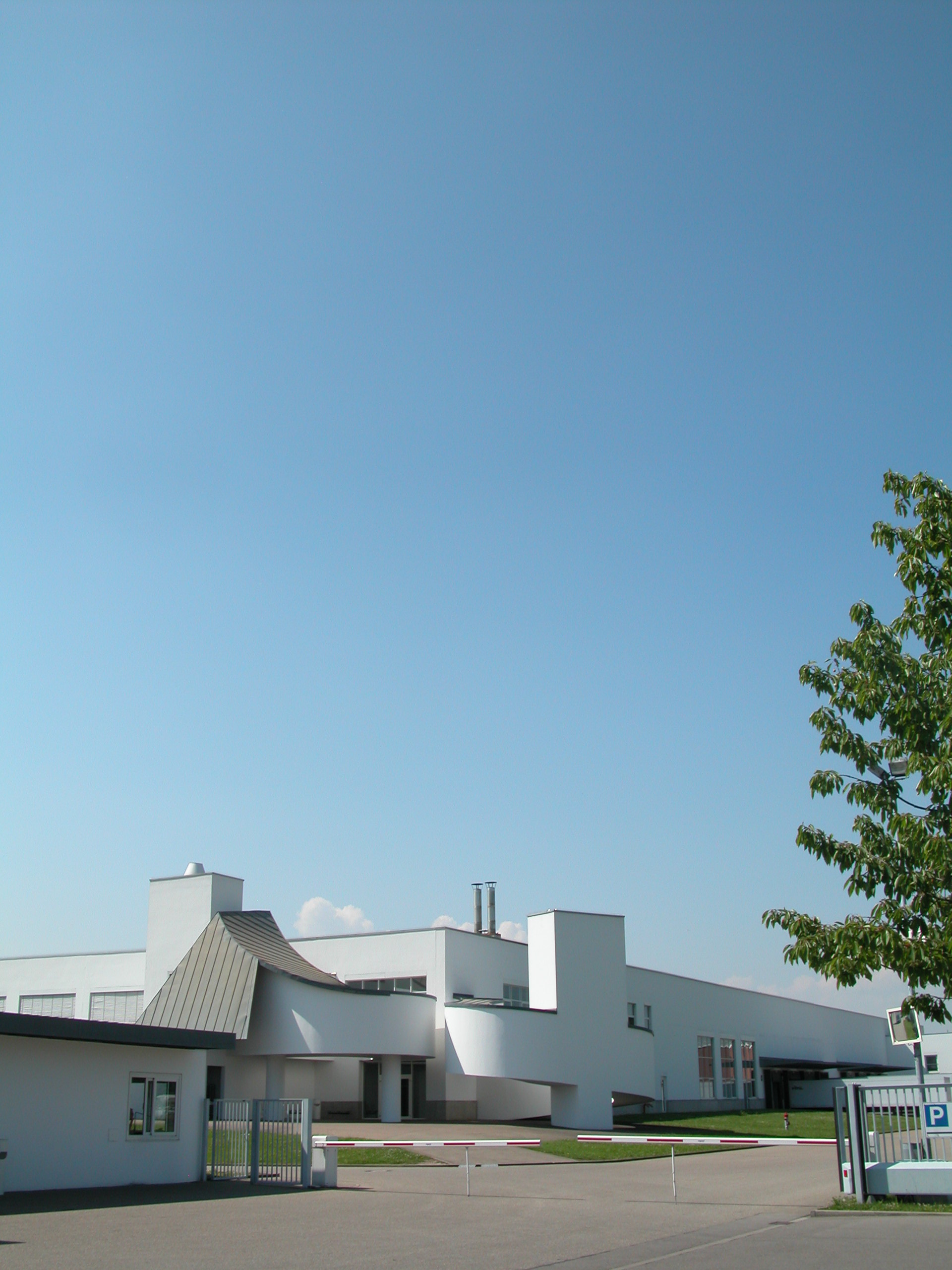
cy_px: 635
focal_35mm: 34
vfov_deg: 54.0
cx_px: 476
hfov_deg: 41.8
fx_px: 1247
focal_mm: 8.9
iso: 100
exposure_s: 1/359
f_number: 7.1
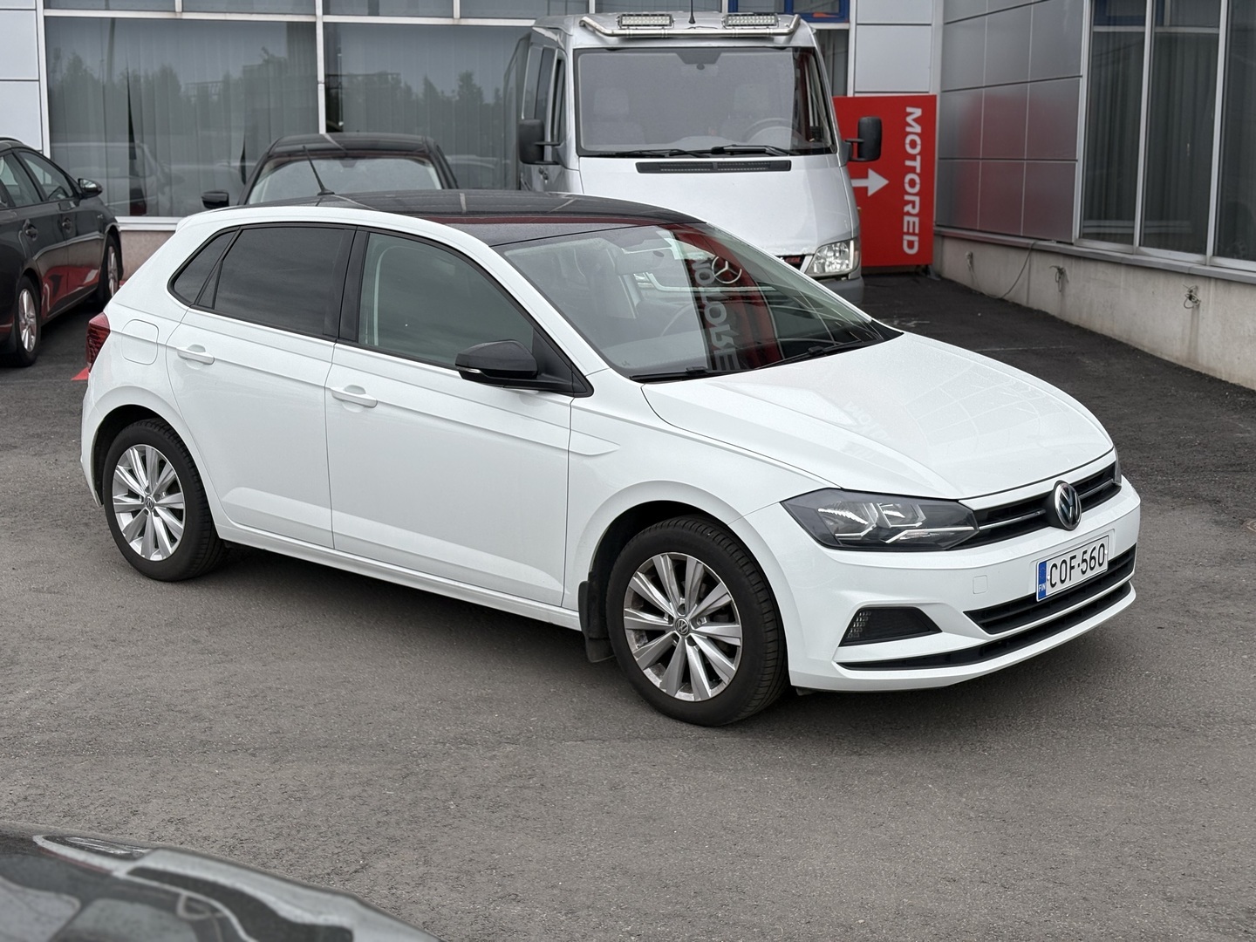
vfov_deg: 28.0
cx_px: 628
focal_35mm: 52
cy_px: 471
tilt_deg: -9.3
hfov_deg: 36.8
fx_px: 1887
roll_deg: +0.2
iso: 32
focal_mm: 5.96
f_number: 1.6
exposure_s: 1/791
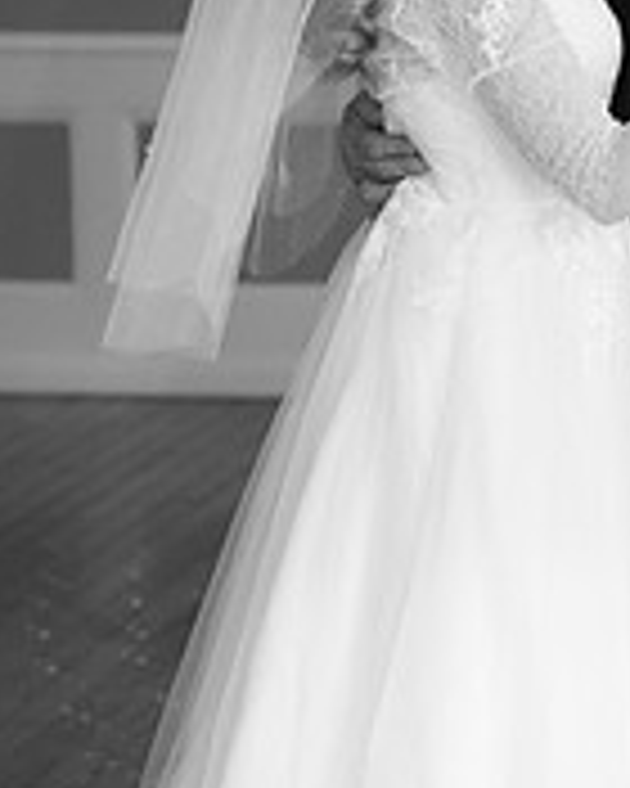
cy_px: 311
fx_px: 3939
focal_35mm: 169
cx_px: 580
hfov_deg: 9.1
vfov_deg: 11.4
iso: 2000
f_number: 4
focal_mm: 70
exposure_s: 1/125
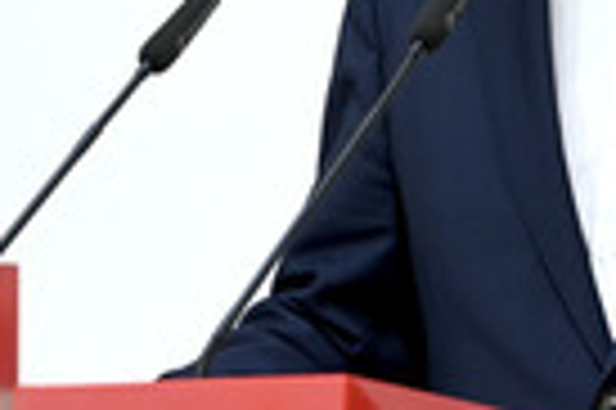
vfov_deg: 3.6
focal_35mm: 382
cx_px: 452
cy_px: -41
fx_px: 6529
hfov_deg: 5.4
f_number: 7.1
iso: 2000
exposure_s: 1/320
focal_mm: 116
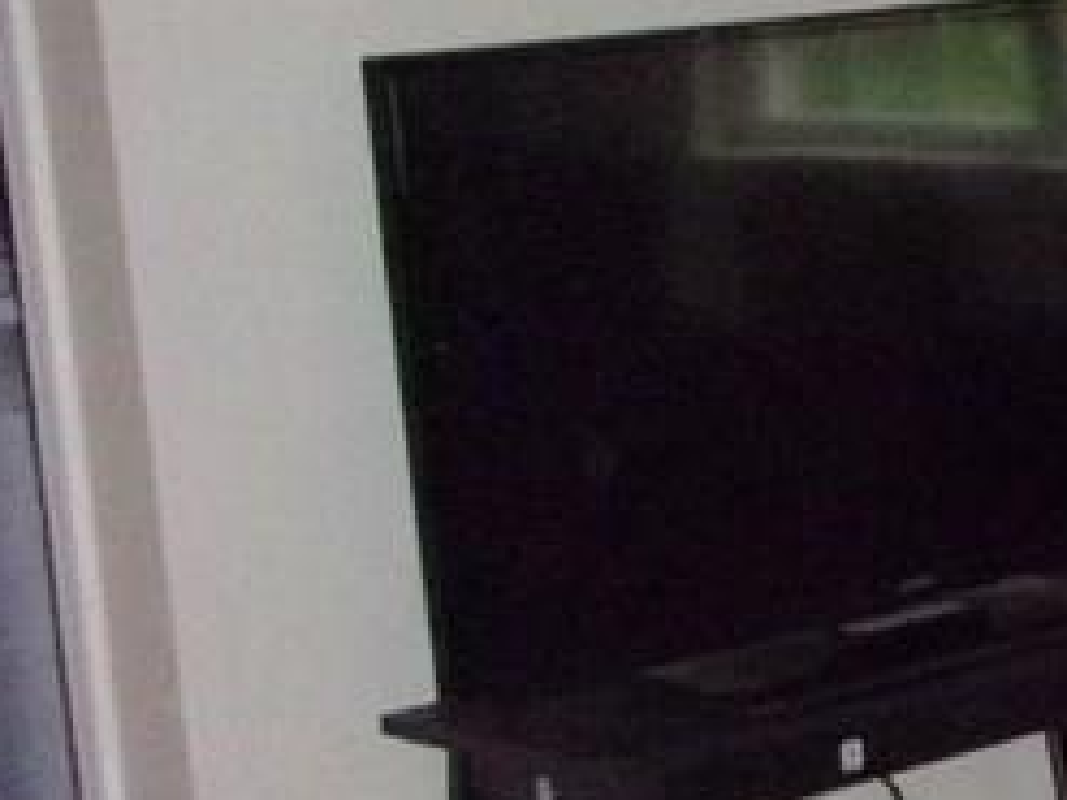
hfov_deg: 14.5
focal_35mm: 116
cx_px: 2048
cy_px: 406
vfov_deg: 12.8
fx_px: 3574
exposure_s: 1/34
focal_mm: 5.1
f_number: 3.9
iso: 800
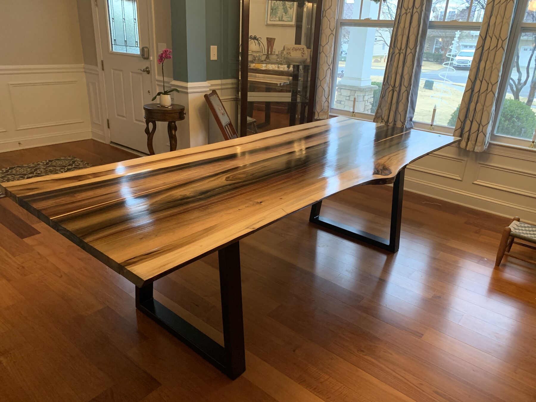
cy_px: 201
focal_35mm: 26
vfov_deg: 53.1
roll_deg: -2.1
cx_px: 268
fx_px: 403
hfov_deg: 67.3
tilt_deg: -21.7
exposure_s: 1/40
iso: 320
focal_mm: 4.25
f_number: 1.8
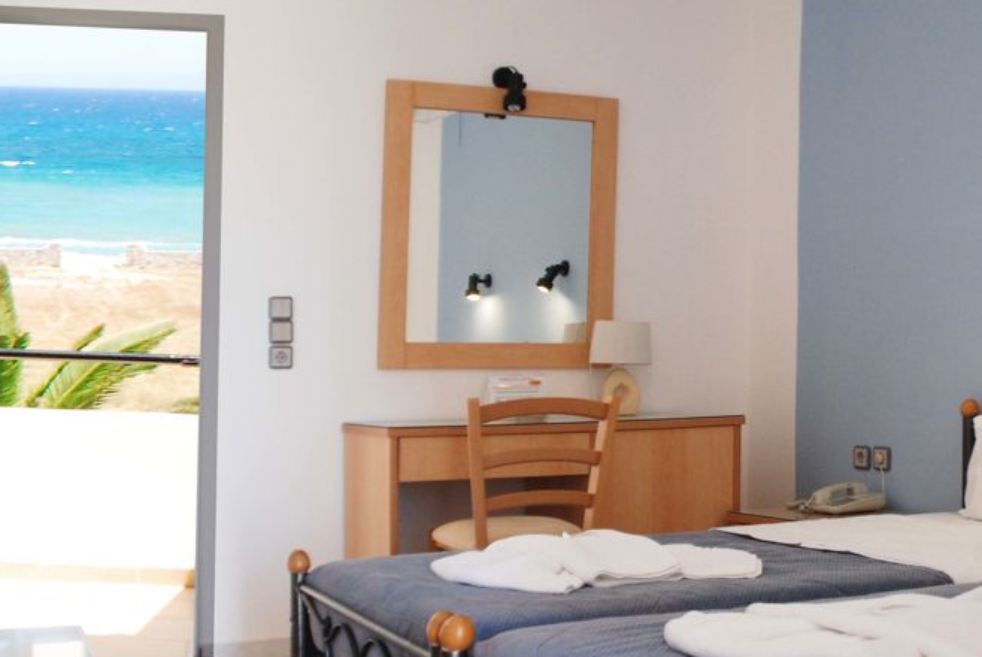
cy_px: 394
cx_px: 707
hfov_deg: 45.1
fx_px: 1147
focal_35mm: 42
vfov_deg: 31.9
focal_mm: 18
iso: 400
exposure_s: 1/100
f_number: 3.5
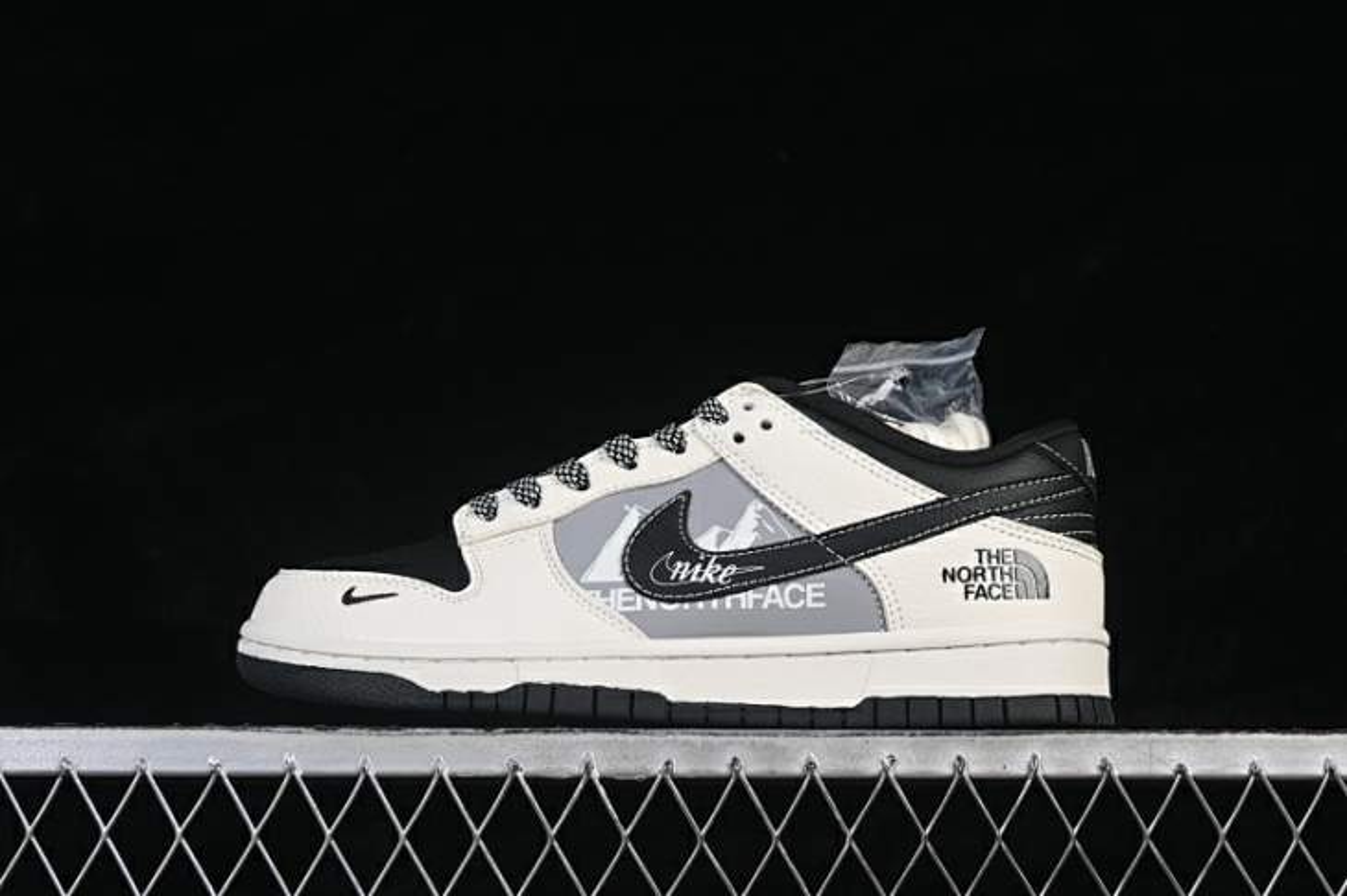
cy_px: 448
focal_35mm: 75
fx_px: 2805
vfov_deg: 18.2
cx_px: 674
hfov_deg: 27.0
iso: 160
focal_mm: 50
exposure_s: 1/80
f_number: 8
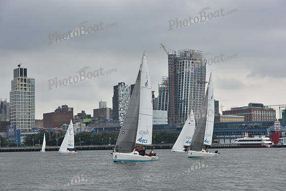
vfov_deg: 14.0
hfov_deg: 20.8
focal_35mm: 98
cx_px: 143
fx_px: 779
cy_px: 96
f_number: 8
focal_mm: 98
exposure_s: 1/800
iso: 400
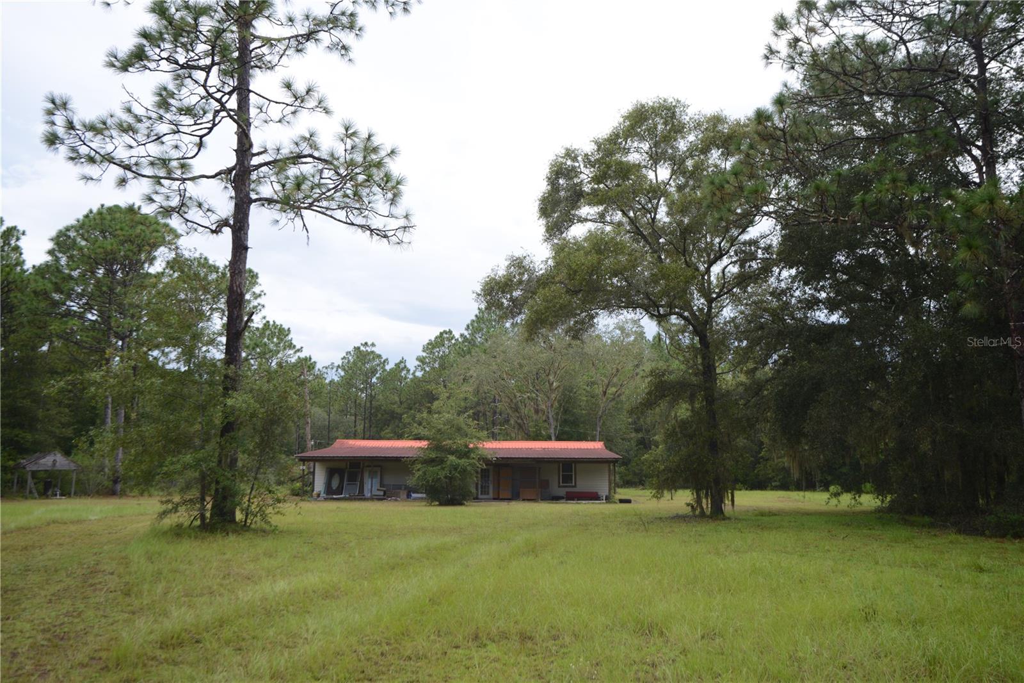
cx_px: 512
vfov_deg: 43.6
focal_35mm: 30
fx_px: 853
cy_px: 342
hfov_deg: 61.9
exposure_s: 1/250
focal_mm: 30
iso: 320
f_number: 8
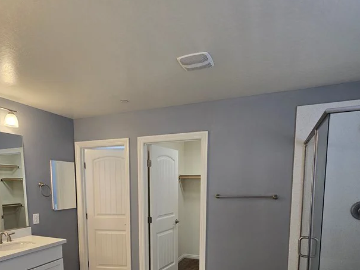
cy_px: 213
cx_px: 168
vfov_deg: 57.0
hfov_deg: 76.3
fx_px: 229
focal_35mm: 22
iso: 100
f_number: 2.2
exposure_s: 1/60
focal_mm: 2.2
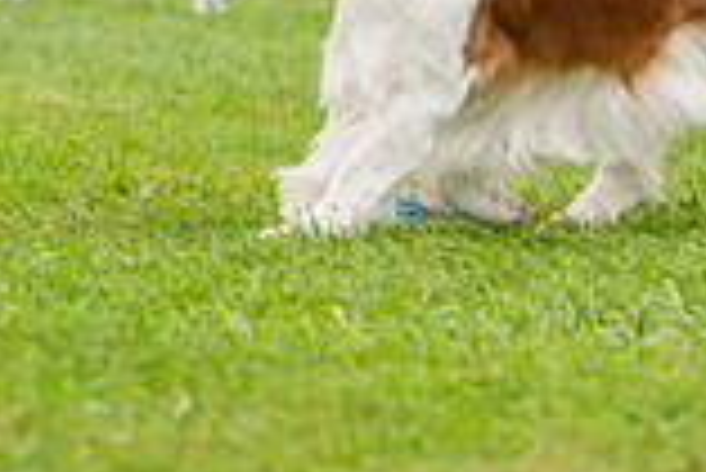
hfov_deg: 2.2
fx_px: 18451
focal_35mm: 940
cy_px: -495
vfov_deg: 1.5
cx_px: 297
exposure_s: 1/1250
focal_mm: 200
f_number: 3.5
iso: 400
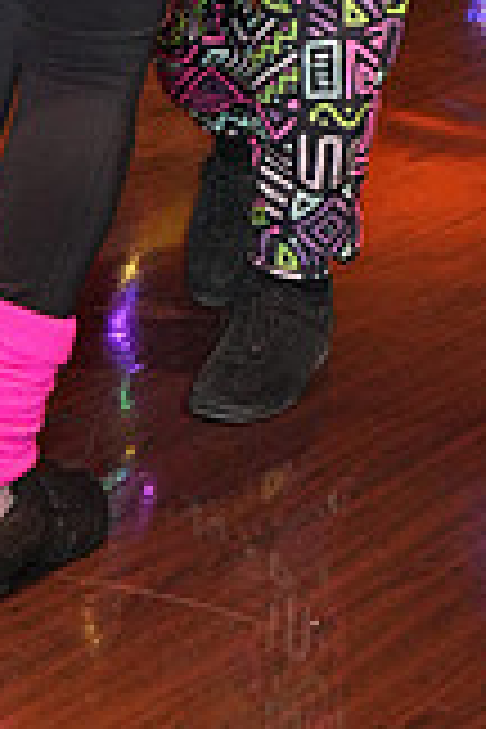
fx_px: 2896
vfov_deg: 13.5
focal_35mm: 143
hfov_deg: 9.6
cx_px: 308
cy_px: -360
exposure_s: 1/200
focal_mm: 40
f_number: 4
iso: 4000
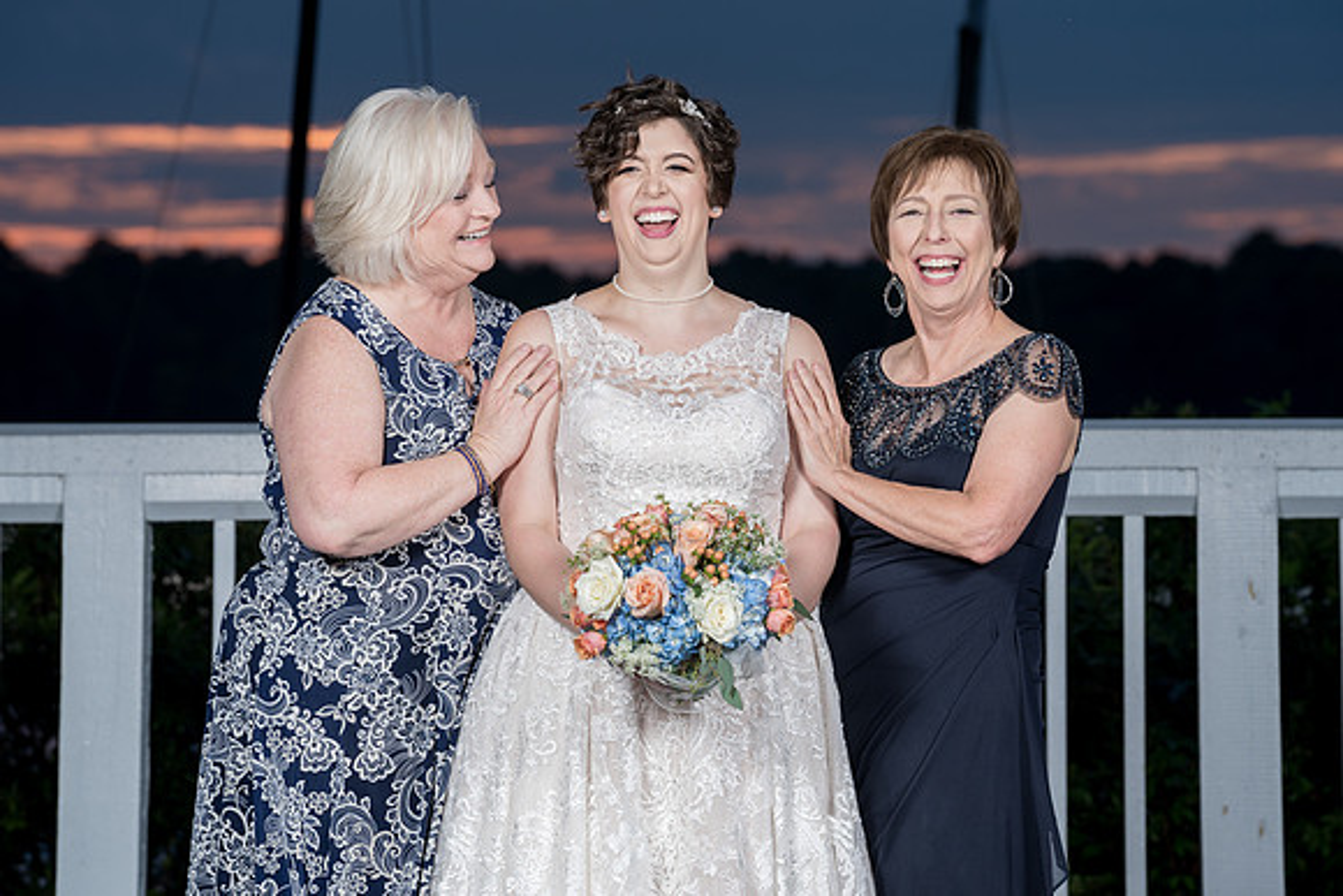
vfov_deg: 6.8
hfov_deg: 10.1
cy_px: 448
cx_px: 672
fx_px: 7581
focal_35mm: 203
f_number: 8
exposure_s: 1/200
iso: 100
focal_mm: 195
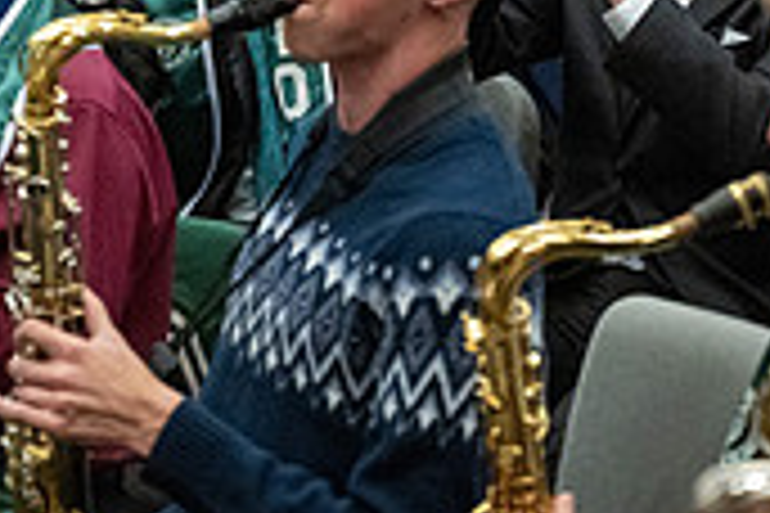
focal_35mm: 237
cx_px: 266
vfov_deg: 5.7
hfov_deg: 8.7
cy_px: -290
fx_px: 5069
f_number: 4
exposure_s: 1/500
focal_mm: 70
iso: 10000
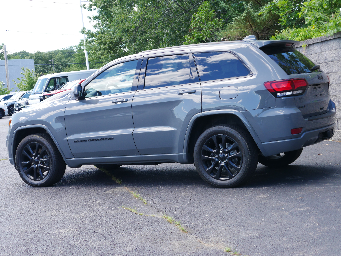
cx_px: 170
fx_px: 670
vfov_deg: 21.6
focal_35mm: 68
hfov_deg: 28.5
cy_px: 128
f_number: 5.4
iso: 200
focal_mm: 34
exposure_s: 1/125
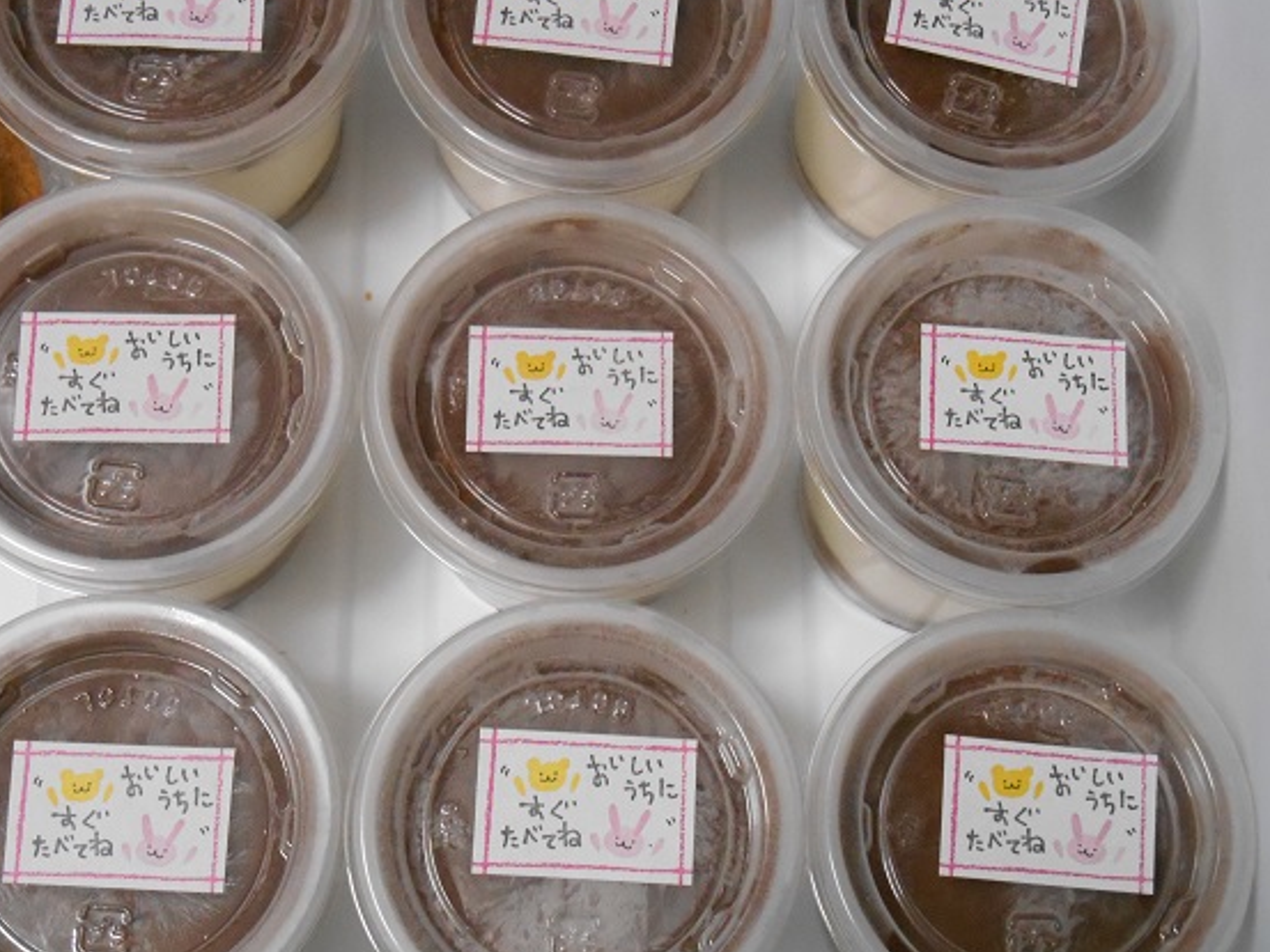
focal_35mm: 81
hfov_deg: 24.1
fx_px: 2972
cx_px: 563
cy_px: 411
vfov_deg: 18.2
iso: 800
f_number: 4.5
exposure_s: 1/50
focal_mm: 12.5
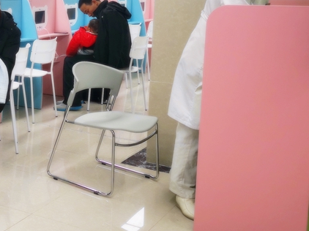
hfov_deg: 27.3
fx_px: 571
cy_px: 76
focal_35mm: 64
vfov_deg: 22.8
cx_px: -43
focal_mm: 3.95
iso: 64
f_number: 1.8
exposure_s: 1/120
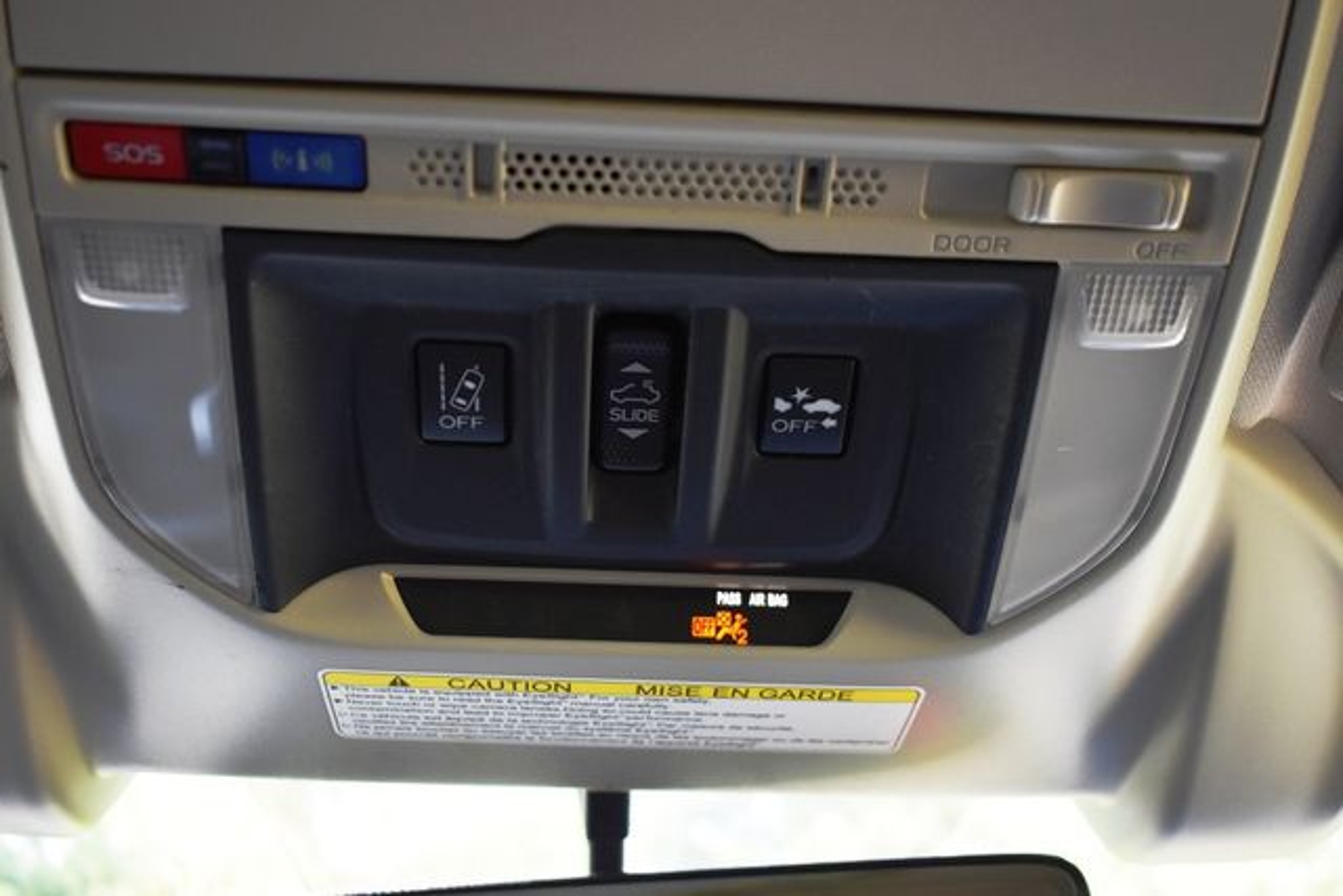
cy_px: 448
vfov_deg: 34.2
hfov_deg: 49.5
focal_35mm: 39
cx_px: 672
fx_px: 1455
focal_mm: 26
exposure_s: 1/160
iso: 800
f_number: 4
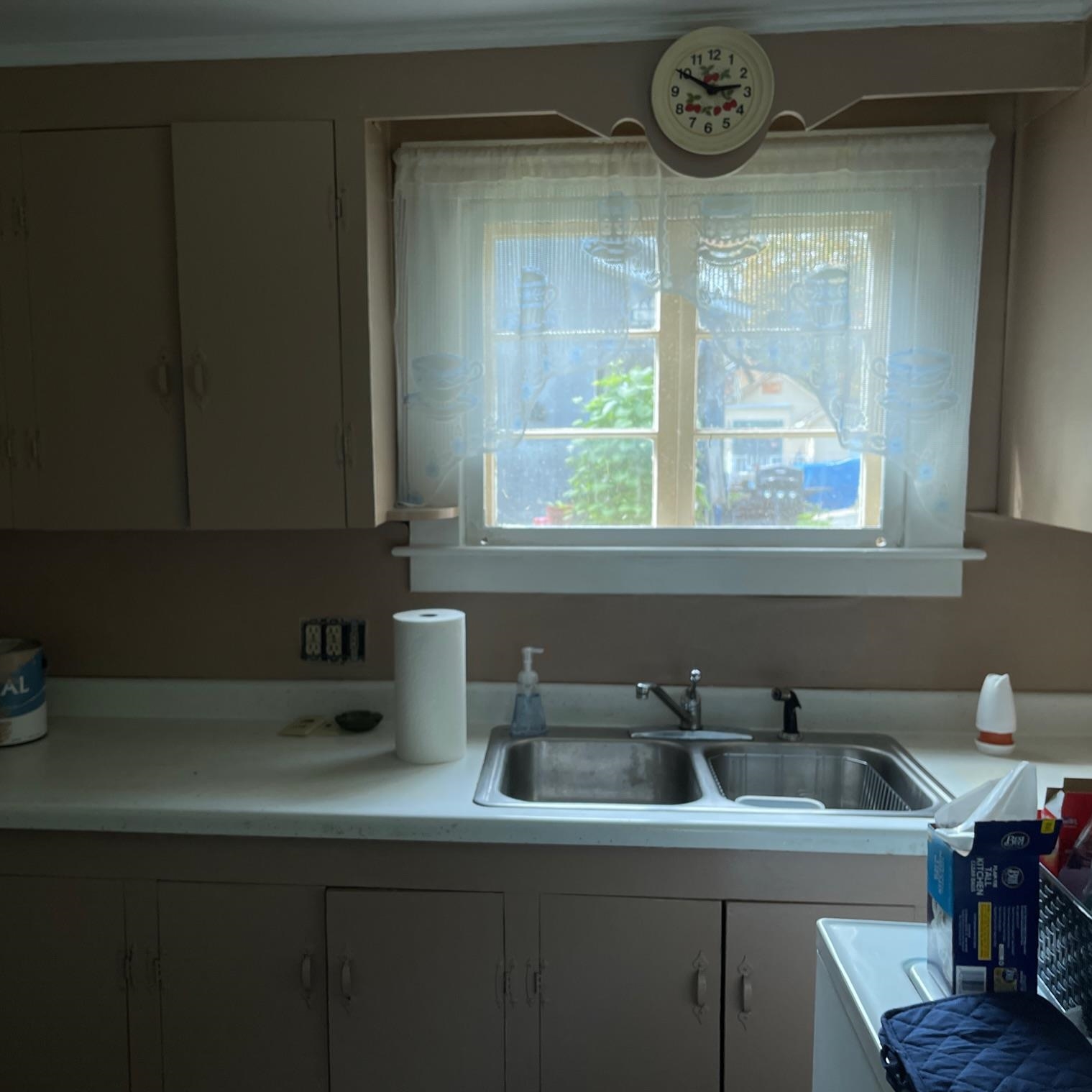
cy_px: 551
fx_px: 1106
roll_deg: +0.6
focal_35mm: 31
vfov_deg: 52.5
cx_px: 460
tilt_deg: -6.1
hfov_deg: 52.3
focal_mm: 5.1
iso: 64
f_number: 1.6
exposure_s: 1/121
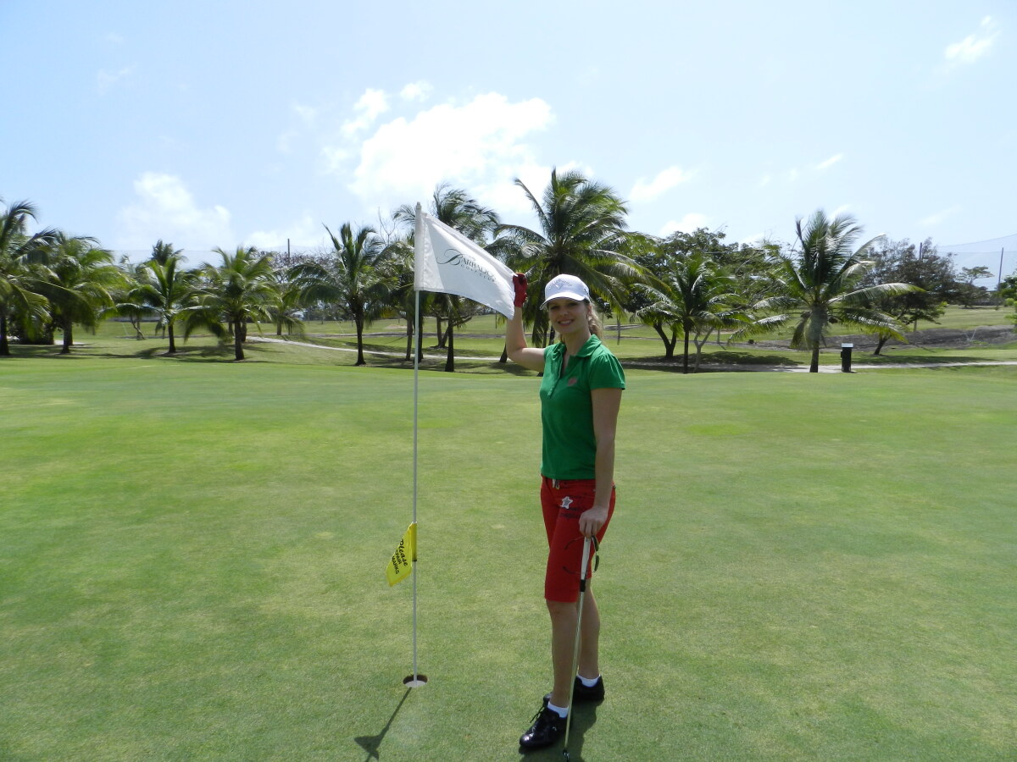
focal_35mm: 23
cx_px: 508
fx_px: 676
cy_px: 381
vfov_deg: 58.9
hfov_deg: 73.9
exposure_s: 1/1000
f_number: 4.5
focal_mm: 4
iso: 160
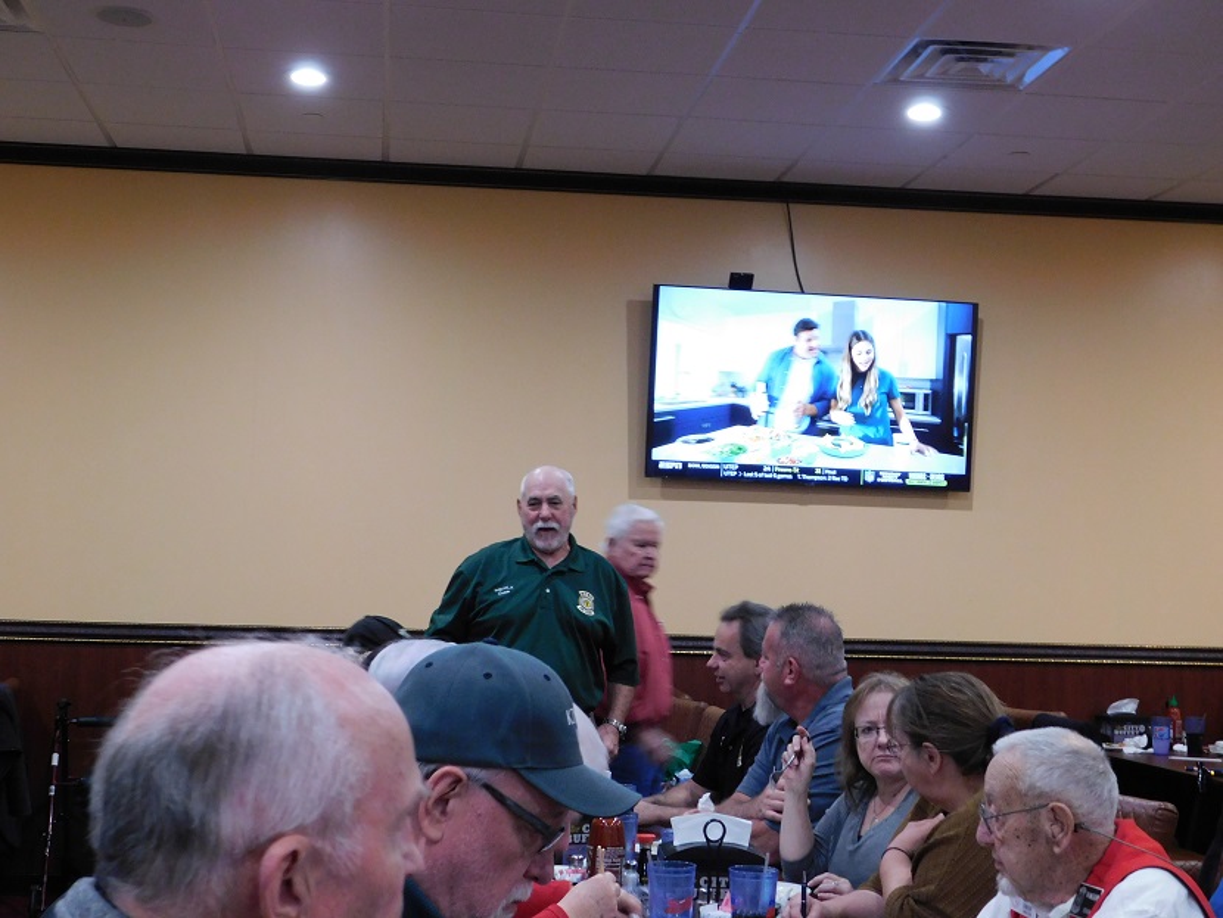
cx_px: 612
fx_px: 1802
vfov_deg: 28.6
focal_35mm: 51
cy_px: 459
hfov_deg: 37.5
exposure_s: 1/13
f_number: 3.8
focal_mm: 9
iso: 400
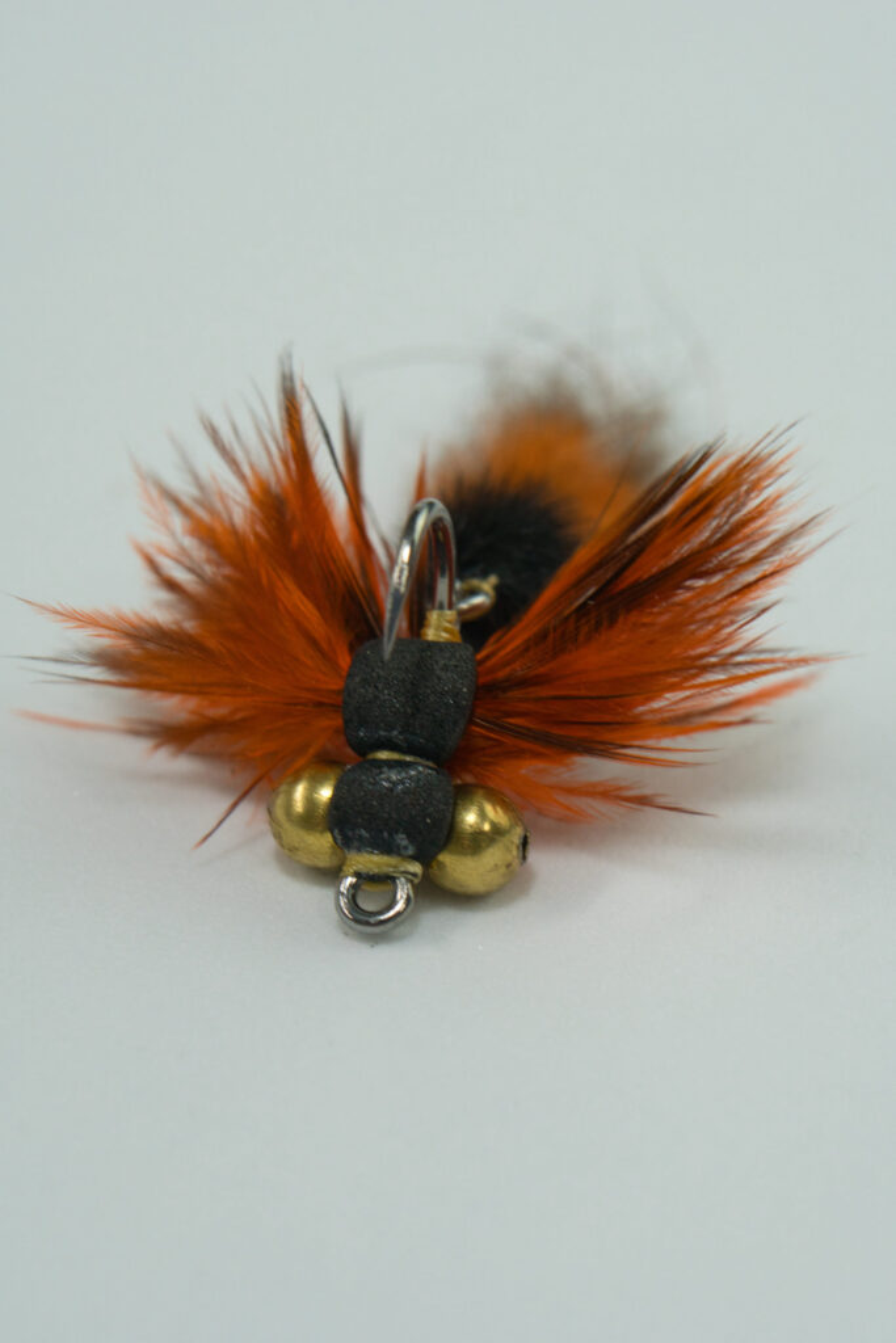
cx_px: 448
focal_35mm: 75
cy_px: 672
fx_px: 2799
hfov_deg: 18.2
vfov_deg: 27.0
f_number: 7.1
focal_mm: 50
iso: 800
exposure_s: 1/50
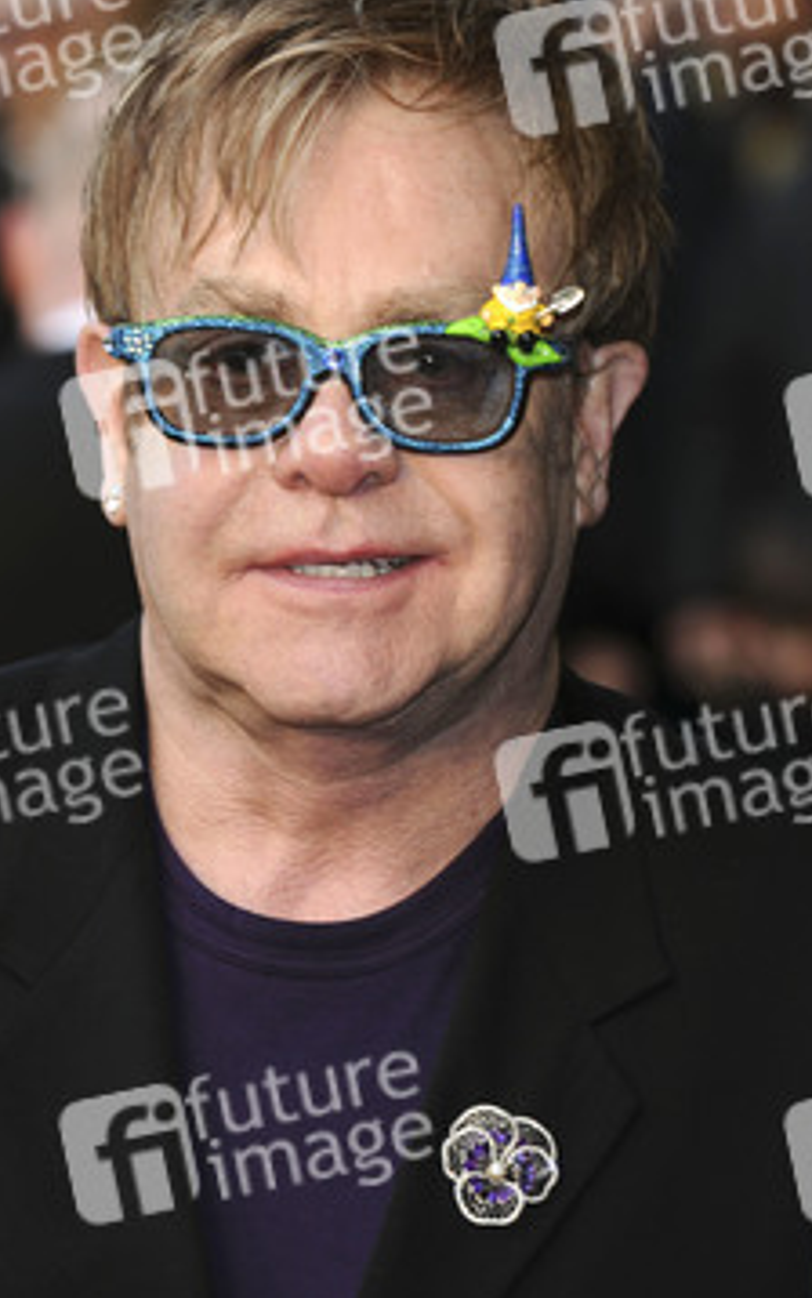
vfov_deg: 8.5
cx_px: 352
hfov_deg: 5.3
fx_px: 8759
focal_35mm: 248
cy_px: 595
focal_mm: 145
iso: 200
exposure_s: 1/160
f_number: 5.6
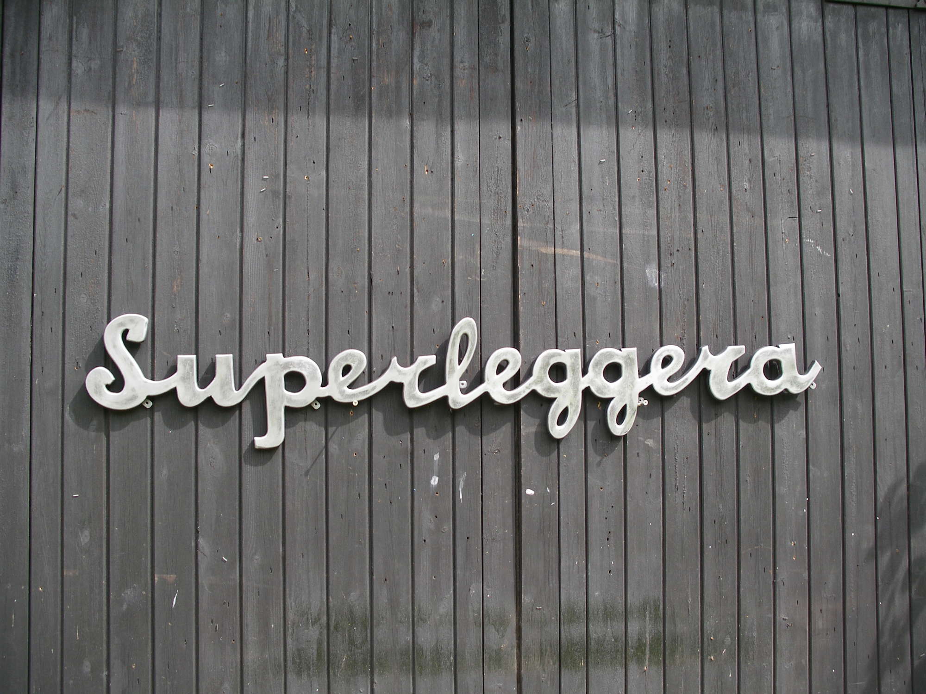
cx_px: 463
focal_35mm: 37
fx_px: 990
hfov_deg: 50.1
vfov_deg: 38.7
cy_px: 347
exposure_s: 1/125
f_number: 3.2
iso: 80
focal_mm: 7.8
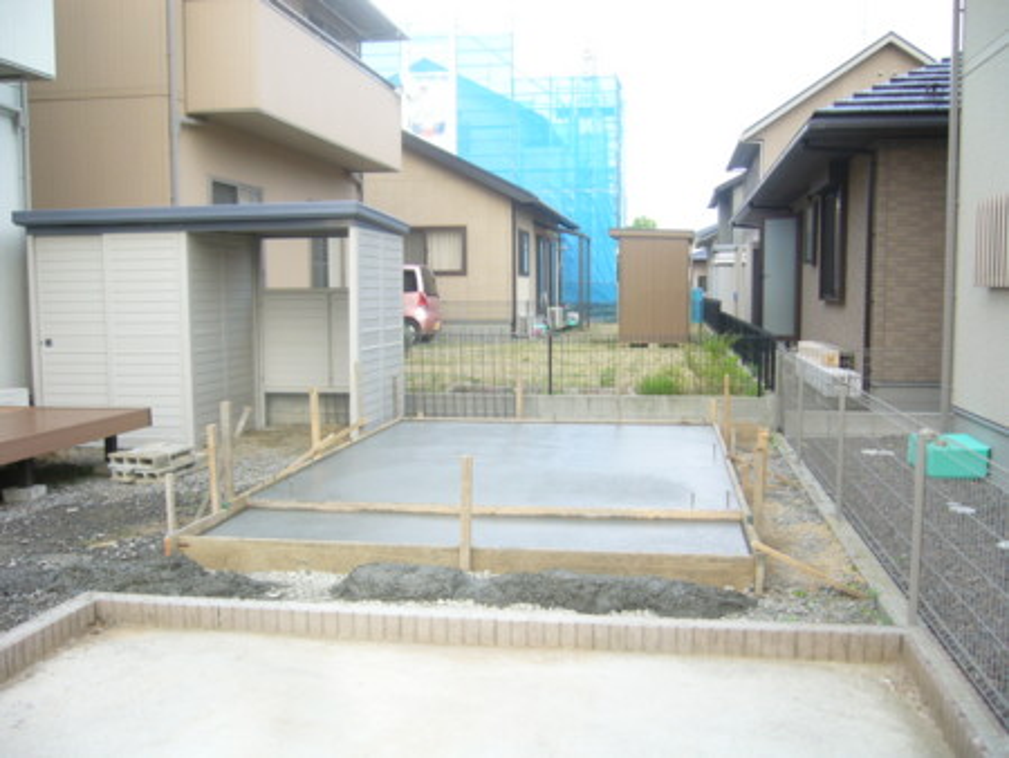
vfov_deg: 40.7
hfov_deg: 52.6
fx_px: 1021
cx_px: 504
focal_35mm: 35
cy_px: 379
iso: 80
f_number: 2.8
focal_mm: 5.8
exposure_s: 1/40
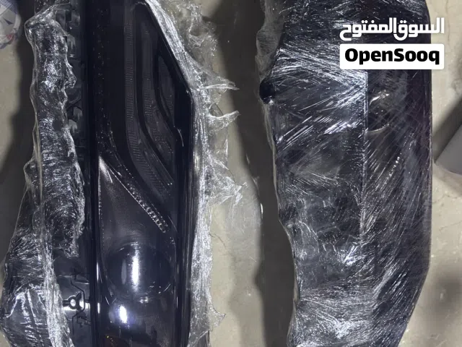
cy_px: 174
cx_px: 231
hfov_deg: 51.4
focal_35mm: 36
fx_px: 480
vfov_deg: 39.7
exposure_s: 1/40
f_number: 1.78
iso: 400
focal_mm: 6.76
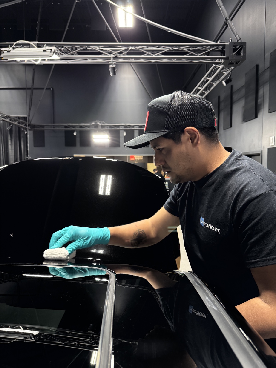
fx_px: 255
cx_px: 138
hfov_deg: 56.8
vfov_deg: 71.6
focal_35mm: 24
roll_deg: +0.3
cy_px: 184
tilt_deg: -4.5
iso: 320
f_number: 1.78
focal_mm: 6.76
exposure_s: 1/60
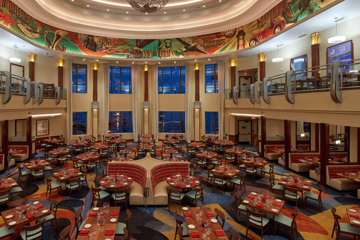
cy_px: 104
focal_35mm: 19
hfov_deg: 85.9
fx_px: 190
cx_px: 146
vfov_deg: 64.3
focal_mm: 15
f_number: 7.1
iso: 320
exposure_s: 1/10
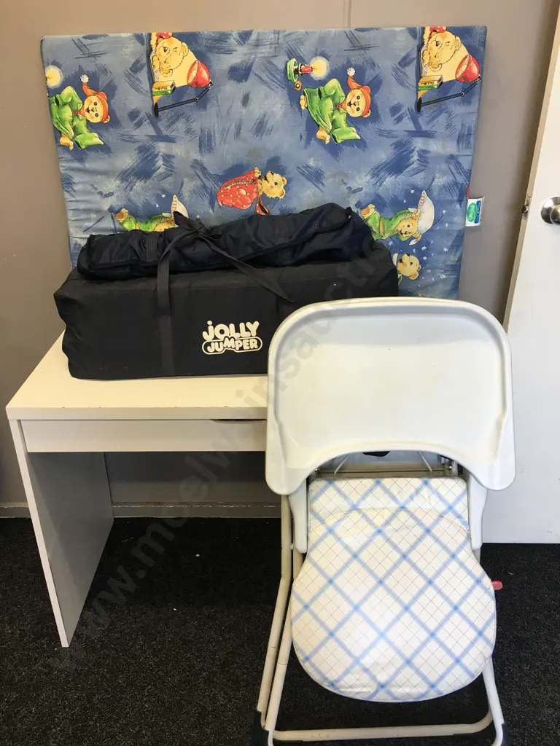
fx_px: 626
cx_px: 280
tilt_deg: -26.3
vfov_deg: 61.7
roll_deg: -1.3
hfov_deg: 48.2
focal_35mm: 29
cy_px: 373
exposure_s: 1/33
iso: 32
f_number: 2.2
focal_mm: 4.15
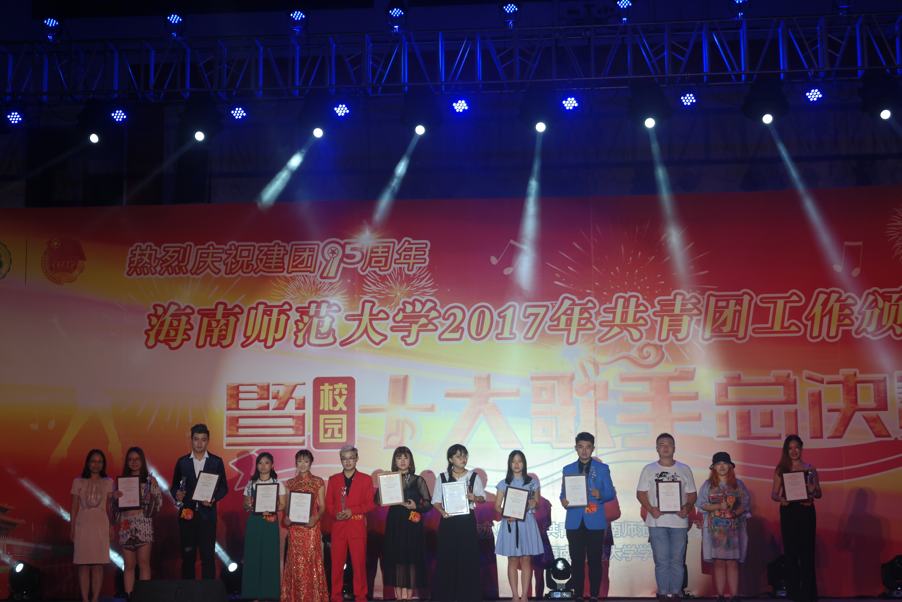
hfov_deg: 29.2
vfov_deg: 19.7
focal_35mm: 69
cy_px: 301
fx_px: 1729
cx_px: 451
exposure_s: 1/100
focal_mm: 45
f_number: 5
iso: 200
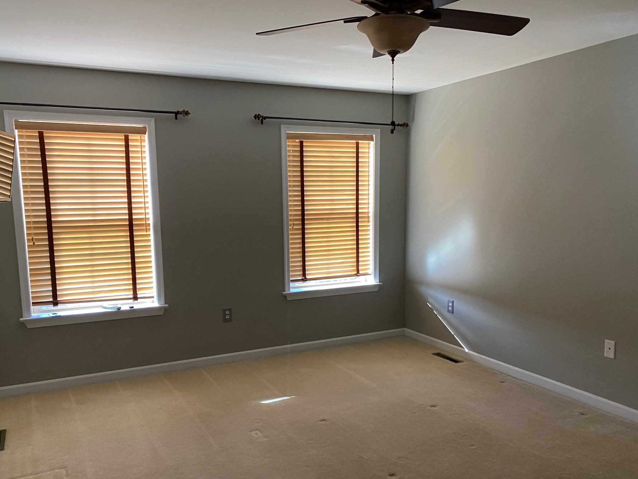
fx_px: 553
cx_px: 336
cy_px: 274
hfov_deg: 59.9
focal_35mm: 30
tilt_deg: -7.8
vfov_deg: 46.7
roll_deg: -0.5
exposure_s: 1/60
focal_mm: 4.25
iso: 160
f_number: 1.8
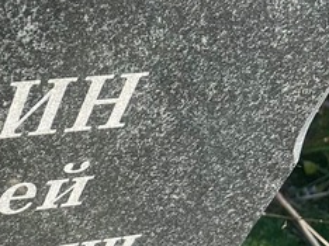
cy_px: 270
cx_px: -146
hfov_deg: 19.5
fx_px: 845
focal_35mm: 89
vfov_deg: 16.1
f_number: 1.5
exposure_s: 1/917
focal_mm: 5.7
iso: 50
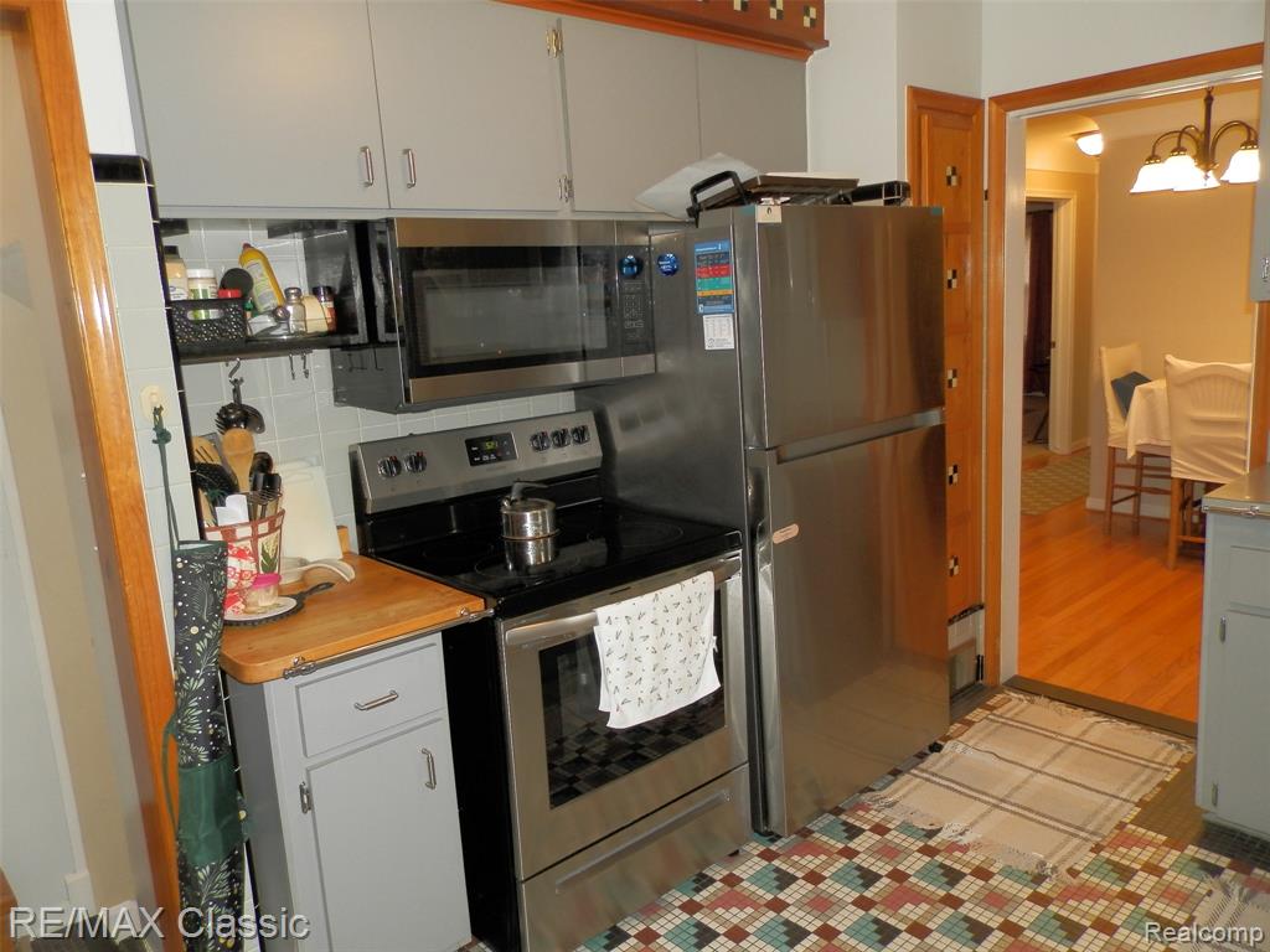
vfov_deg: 54.9
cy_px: 476
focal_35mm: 25
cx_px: 635
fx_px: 917
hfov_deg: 69.4
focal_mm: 4.5
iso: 125
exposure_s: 1/30
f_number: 3.1
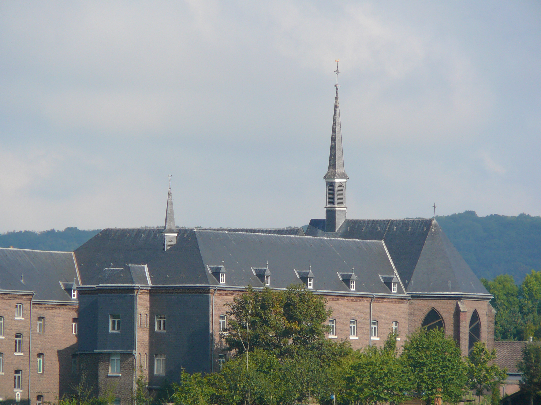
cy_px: 202
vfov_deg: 4.2
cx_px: 270
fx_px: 5470
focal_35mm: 350
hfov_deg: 5.7
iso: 80
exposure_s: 1/640
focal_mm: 52
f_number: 4.2
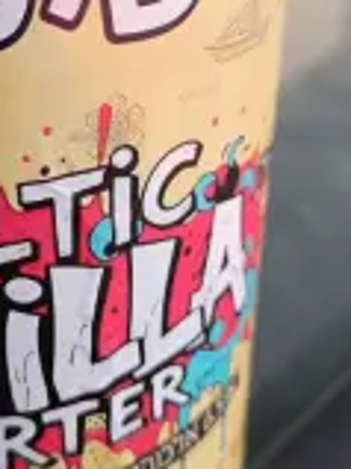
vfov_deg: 30.3
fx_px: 853
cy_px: 127
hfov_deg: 22.9
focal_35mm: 63
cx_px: 68
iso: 200
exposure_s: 1/33.3
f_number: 1.7
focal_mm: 4.71
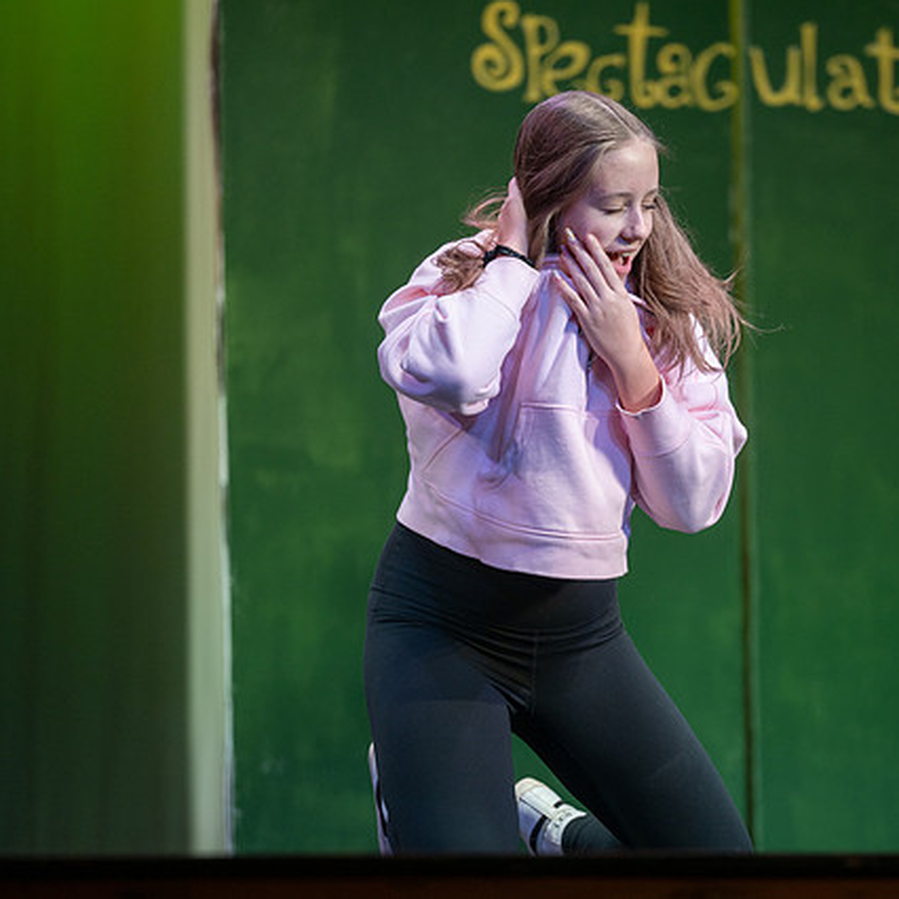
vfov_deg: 5.5
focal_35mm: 319
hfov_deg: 5.5
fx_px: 9373
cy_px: 544
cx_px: 650
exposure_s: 1/250
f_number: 2.8
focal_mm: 200
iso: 280
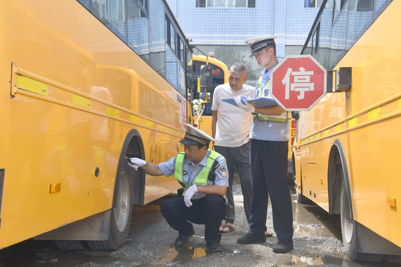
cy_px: 134
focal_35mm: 46
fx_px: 512
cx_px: 200
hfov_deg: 42.7
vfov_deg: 29.2
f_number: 7.1
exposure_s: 1/250
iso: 200
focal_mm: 31
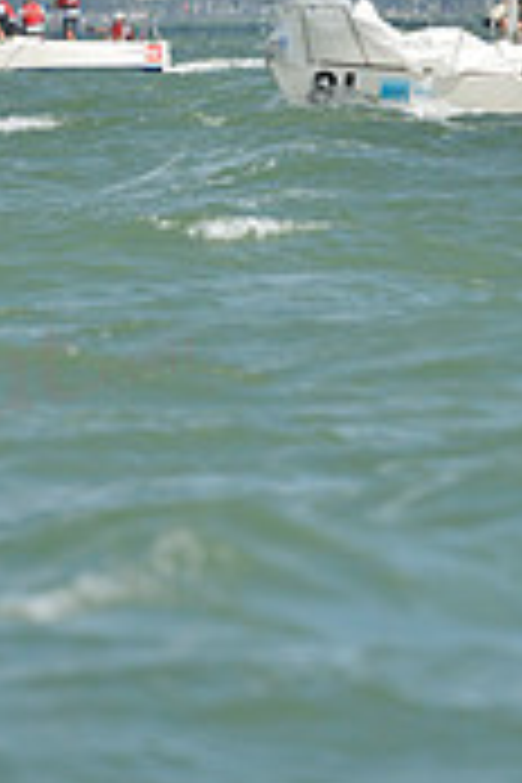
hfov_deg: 1.2
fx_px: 24684
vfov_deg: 1.8
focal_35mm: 1135
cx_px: 430
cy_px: -338
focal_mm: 340
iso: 280
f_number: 8
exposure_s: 1/1250
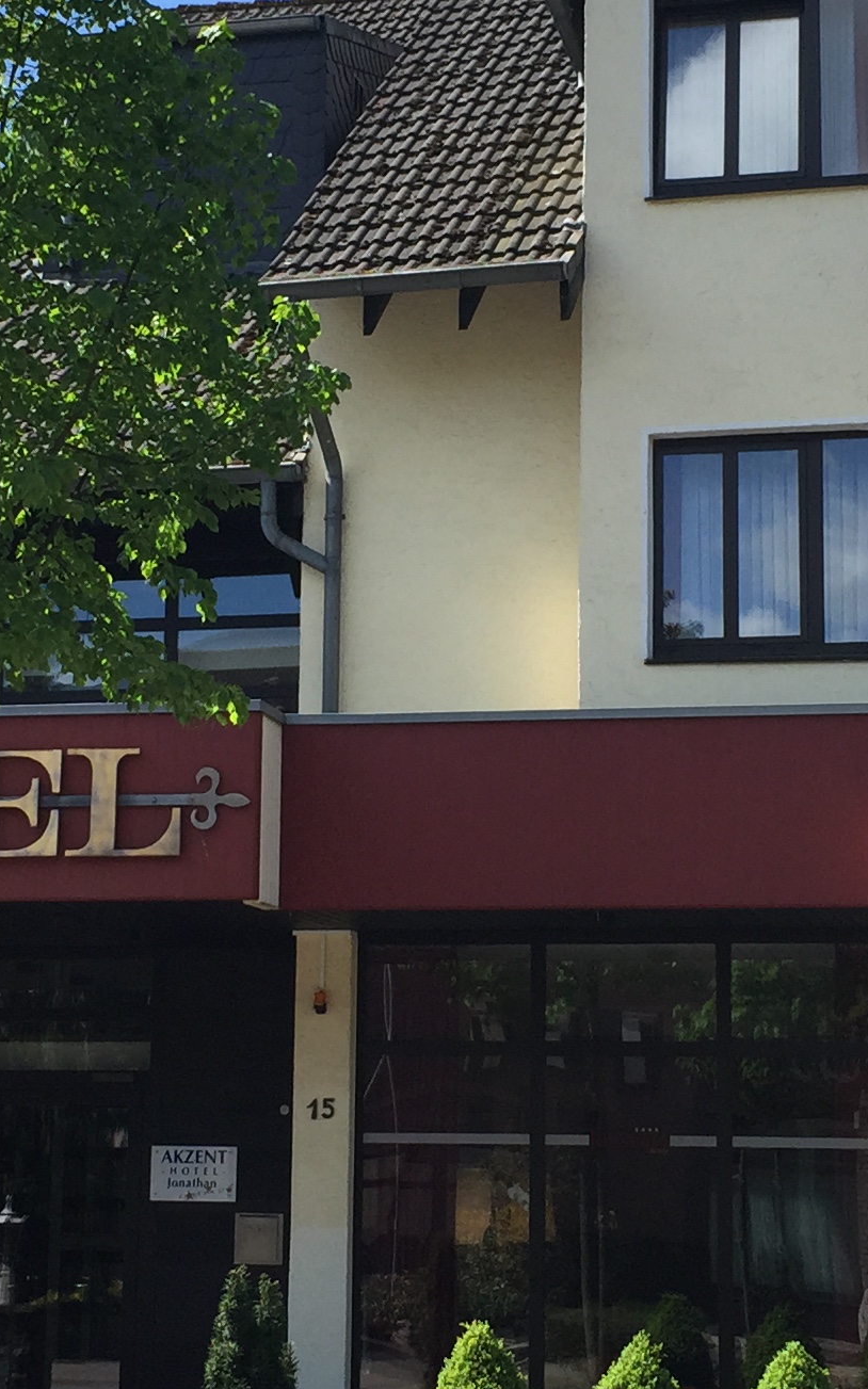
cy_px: 648
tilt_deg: +10.3
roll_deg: -1.3
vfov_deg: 26.8
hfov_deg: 16.9
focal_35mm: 77
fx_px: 2915
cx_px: 372
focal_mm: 4.15
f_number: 2.2
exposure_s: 1/1276
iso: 32
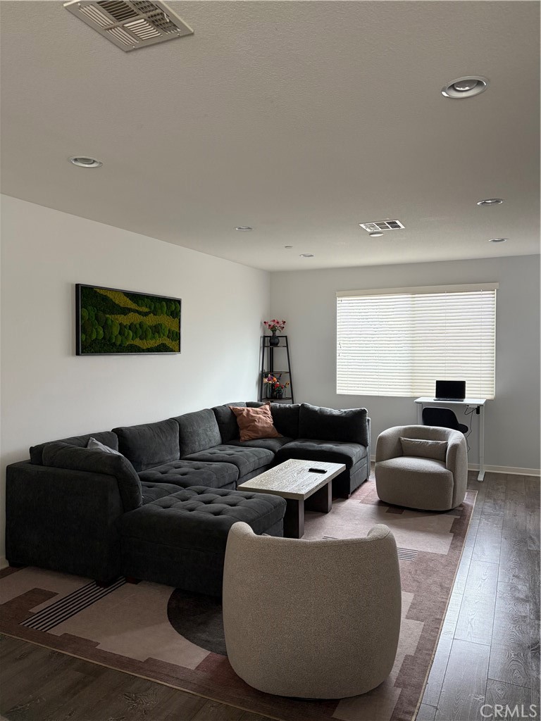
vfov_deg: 67.3
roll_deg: -0.3
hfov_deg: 53.1
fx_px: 542
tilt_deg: -1.4
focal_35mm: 26
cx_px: 270
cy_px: 360
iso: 125
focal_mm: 5.96
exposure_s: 1/89
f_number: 1.6
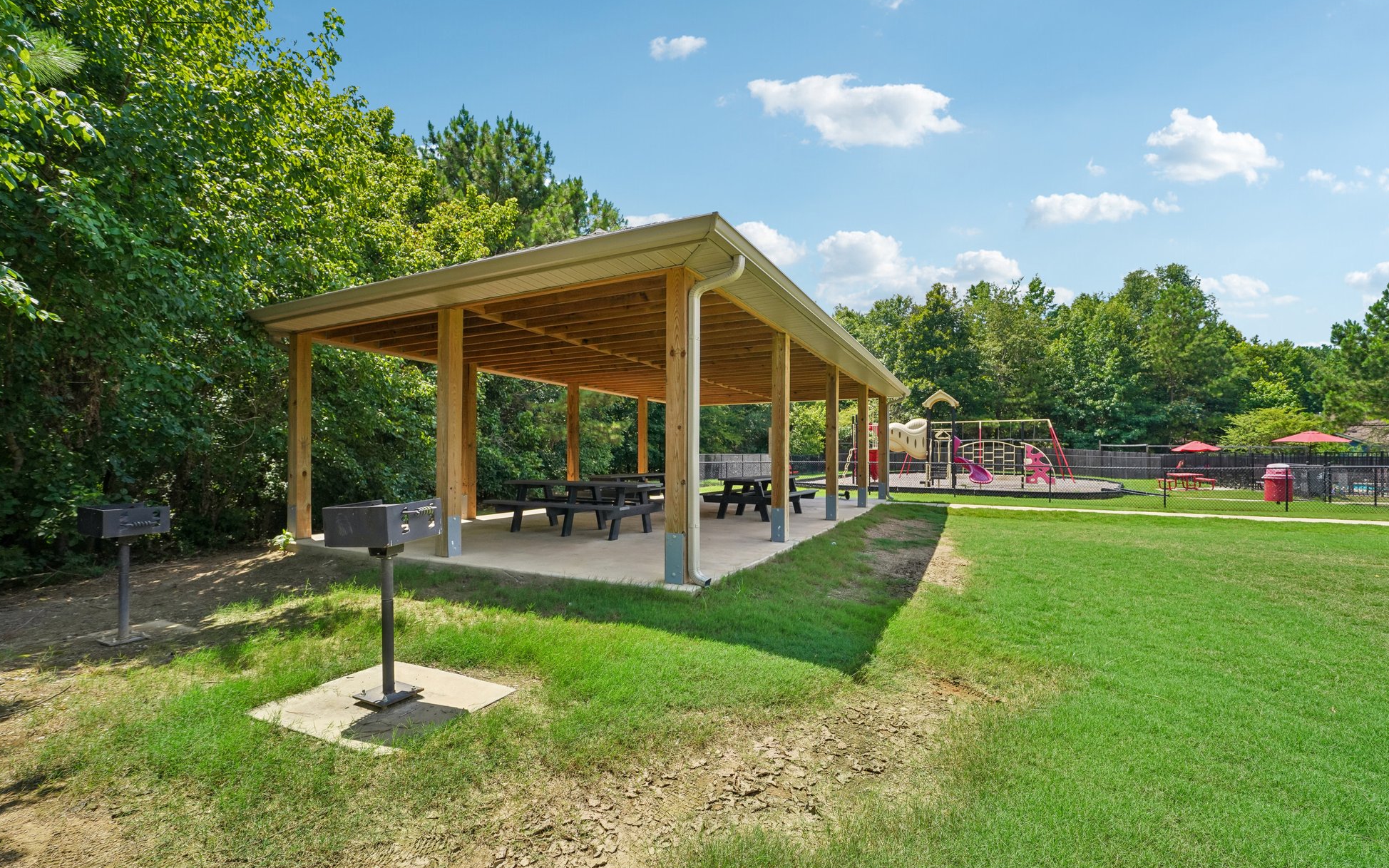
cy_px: 470
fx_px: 568
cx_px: 690
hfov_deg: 101.5
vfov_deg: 74.6
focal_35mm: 15
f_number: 8
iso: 400
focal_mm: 14
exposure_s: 1/500
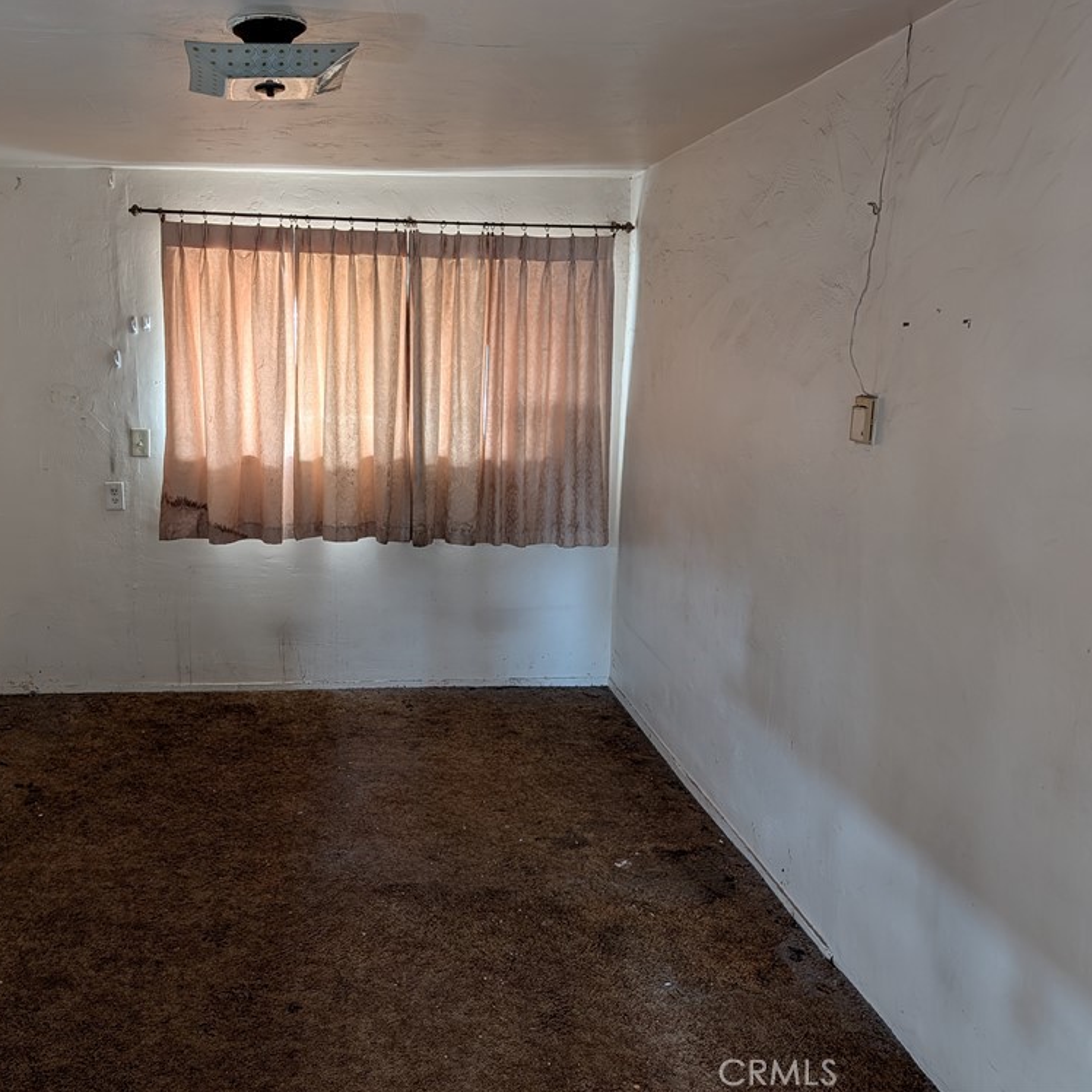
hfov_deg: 55.1
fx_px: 1035
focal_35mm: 29
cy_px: 533
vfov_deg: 55.6
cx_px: 423
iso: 461
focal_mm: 6.9
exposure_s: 1/88.8
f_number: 1.68
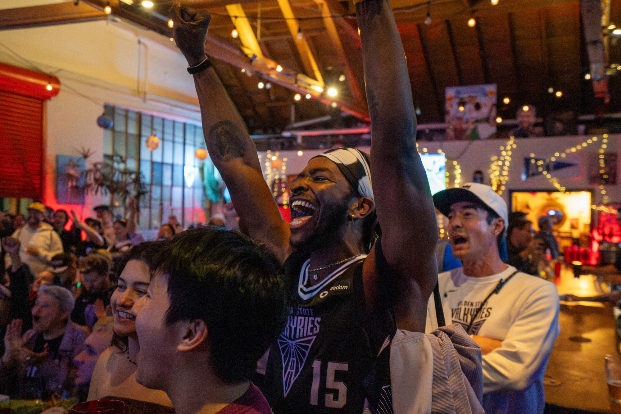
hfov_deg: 54.4
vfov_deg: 37.8
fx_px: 604
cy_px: 207
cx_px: 310
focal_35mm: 35
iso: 51200
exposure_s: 1/200
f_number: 4
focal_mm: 35
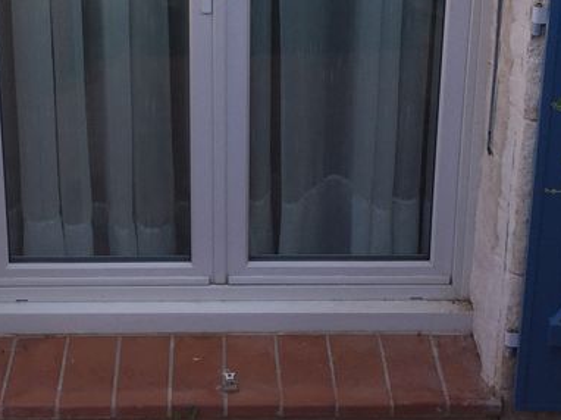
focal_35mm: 76
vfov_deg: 18.7
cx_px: 234
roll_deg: -0.4
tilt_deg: -20.4
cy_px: -25
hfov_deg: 25.6
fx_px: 1231
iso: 32
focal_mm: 4.15
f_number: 2.2
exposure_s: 1/573
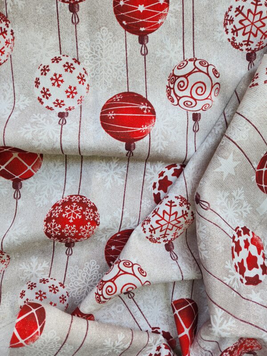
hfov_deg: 58.9
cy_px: 178
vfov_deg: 73.9
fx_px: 237
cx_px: 134
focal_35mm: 23
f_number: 1.8
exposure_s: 1/180
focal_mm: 5.4
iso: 50
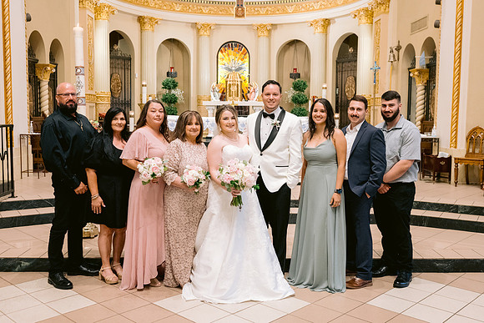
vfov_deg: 34.9
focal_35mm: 38
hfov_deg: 50.4
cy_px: 158
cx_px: 242
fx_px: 514
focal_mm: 35
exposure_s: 1/100
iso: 1600
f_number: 4
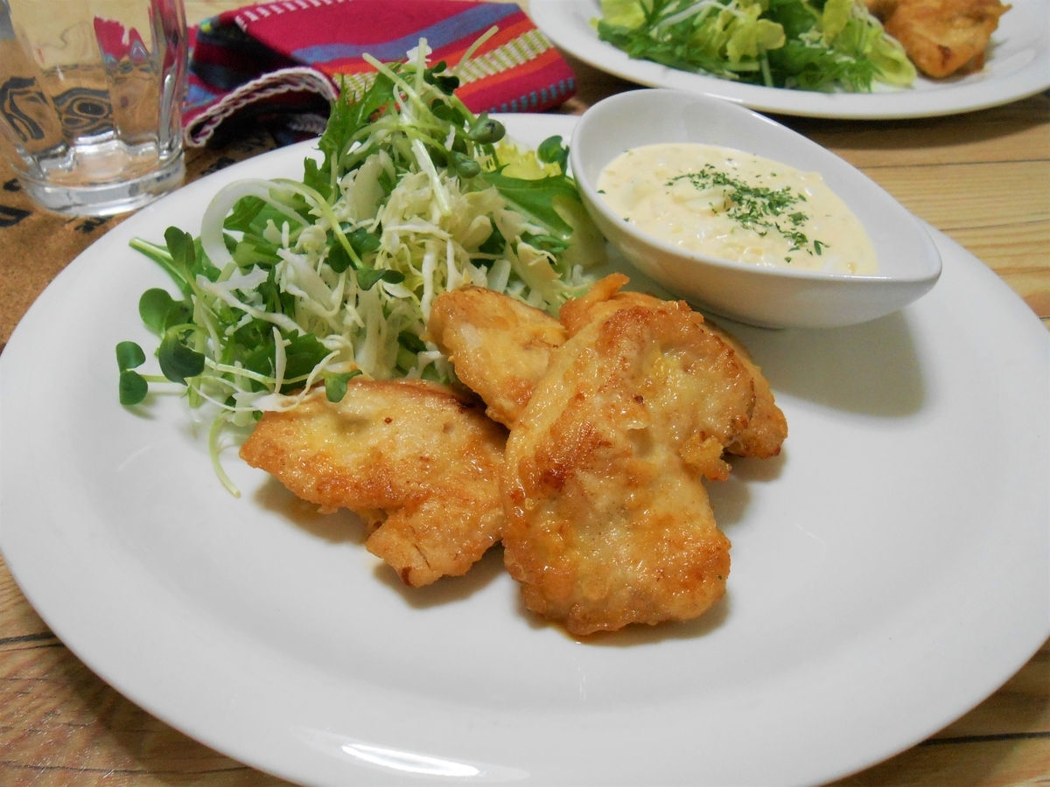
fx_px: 910
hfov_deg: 60.0
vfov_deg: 46.8
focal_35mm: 30
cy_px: 394
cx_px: 525
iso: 400
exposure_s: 1/30
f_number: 3.8
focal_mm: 5.3
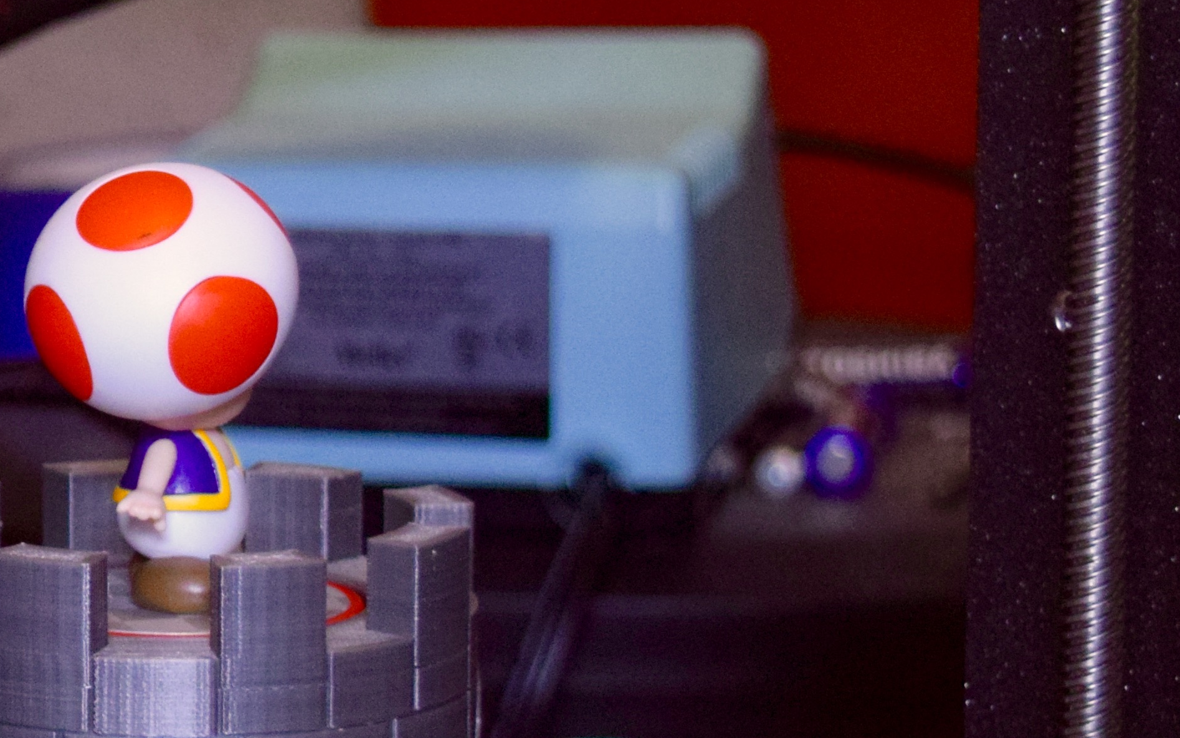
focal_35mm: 184
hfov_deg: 11.0
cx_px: -490
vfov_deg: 7.1
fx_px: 5918
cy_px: 350
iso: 1600
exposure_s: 1/60
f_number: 5
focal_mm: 38
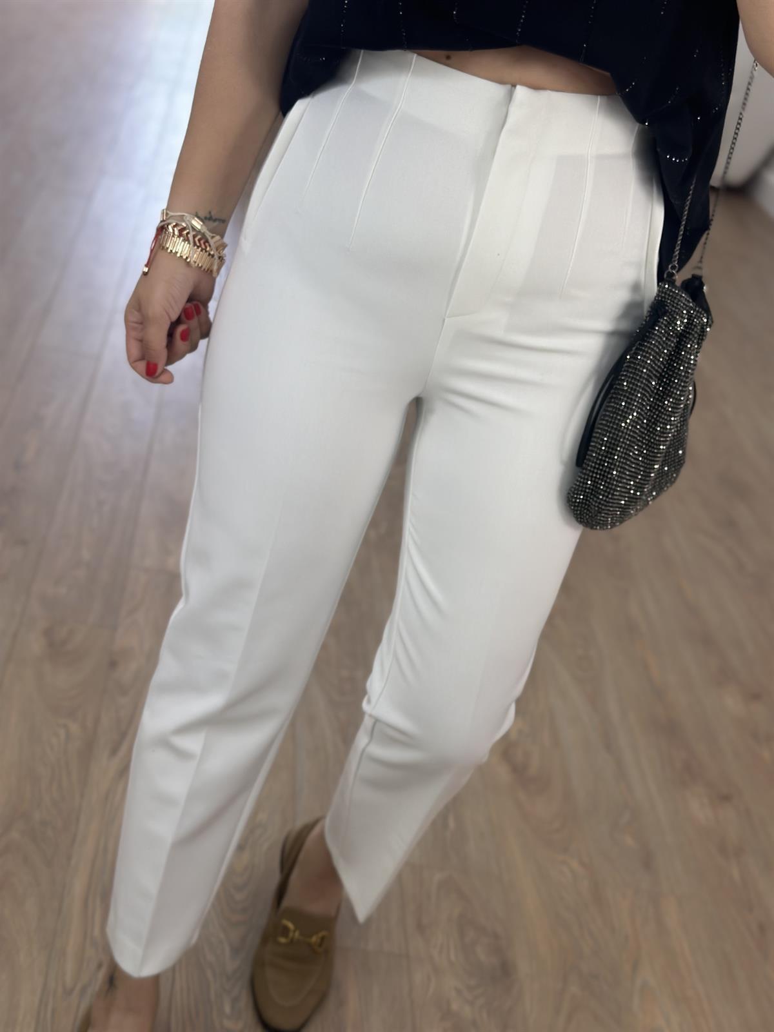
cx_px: 387
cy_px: 516
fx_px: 1431
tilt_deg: -50.7
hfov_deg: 30.3
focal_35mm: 48
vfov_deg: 39.7
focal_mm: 6.86
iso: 80
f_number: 1.78
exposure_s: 1/393
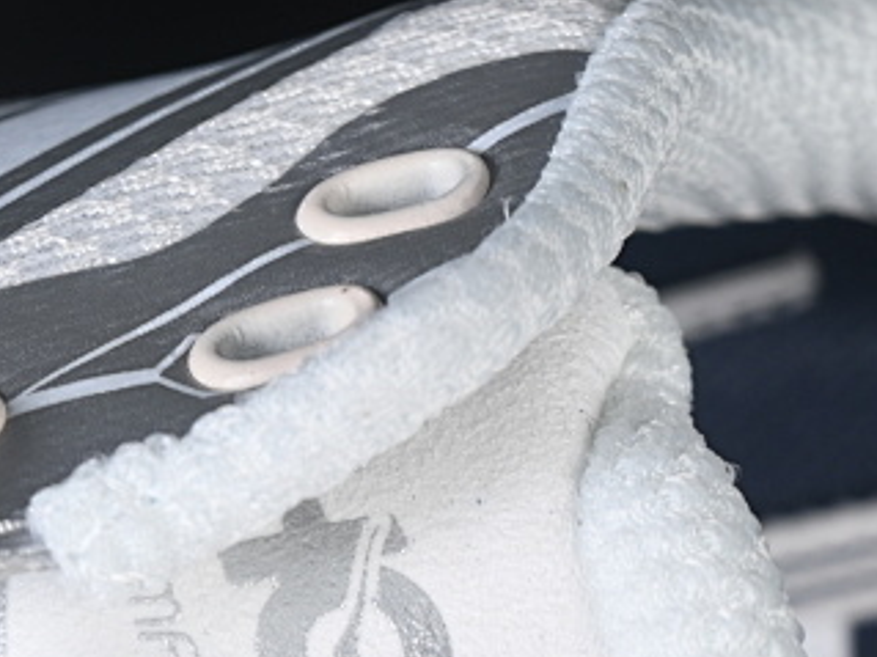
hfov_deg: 8.1
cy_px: 940
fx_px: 6179
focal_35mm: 244
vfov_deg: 6.0
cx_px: 272
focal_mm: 50
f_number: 7.1
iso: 160
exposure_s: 1/80
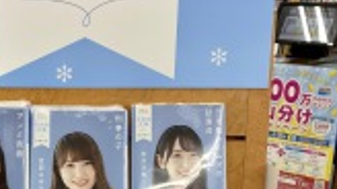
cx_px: 37
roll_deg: -0.5
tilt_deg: -19.0
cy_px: 203
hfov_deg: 29.4
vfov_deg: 16.9
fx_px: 616
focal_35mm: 69
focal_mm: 4.25
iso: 64
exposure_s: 1/100
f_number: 1.8
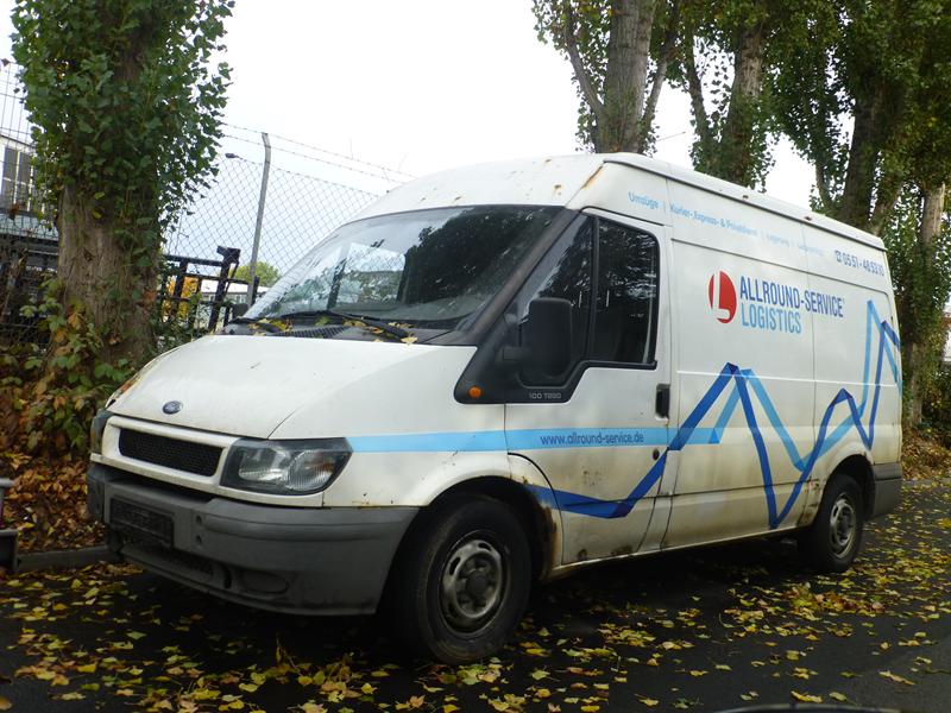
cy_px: 356
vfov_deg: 41.8
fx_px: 934
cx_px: 476
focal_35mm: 34
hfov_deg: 54.0
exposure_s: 1/160
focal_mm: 6.1
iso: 100
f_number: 3.7
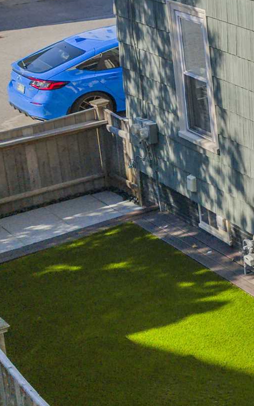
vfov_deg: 21.0
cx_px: 661
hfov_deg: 10.9
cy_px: 16
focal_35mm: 96
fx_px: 1063
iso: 280
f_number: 1.8
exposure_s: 1/3200
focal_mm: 8.67
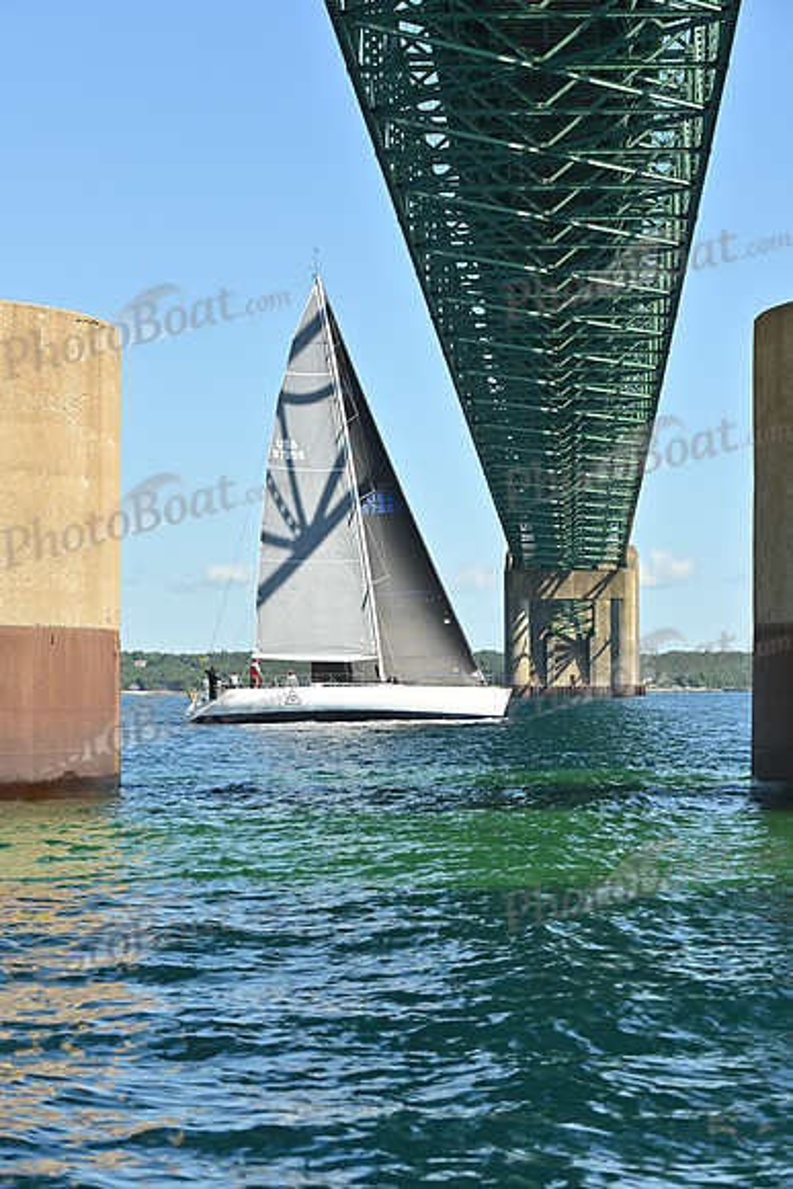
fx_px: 3038
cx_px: 396
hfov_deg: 14.9
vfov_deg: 22.1
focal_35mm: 92
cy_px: 594
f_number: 7.1
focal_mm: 92
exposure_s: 1/1000
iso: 320
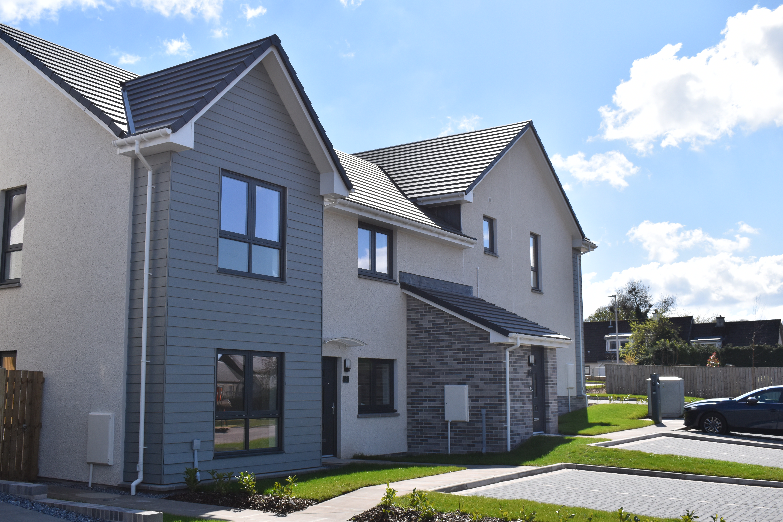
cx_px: 392
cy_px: 261
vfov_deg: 35.5
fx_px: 816
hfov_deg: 51.3
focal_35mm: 38
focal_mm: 25
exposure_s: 1/2000
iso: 400
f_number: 7.1
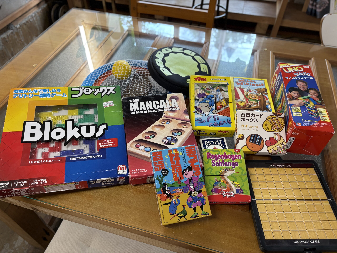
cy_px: 126
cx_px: 168
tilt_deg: -47.6
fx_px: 253
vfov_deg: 53.1
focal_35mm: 26
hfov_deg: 67.3
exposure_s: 1/60
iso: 160
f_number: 1.6
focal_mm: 5.96
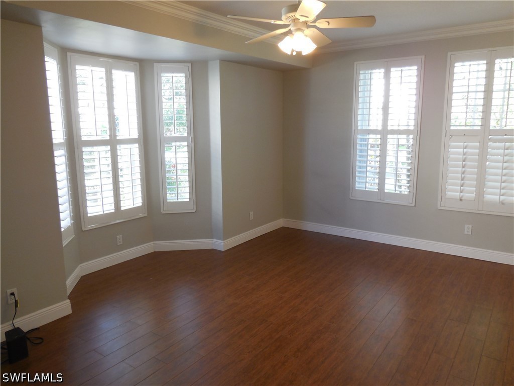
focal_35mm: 25
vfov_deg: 54.9
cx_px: 257
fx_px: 371
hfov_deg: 69.4
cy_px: 193
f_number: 3.1
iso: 160
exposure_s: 1/30
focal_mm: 4.5
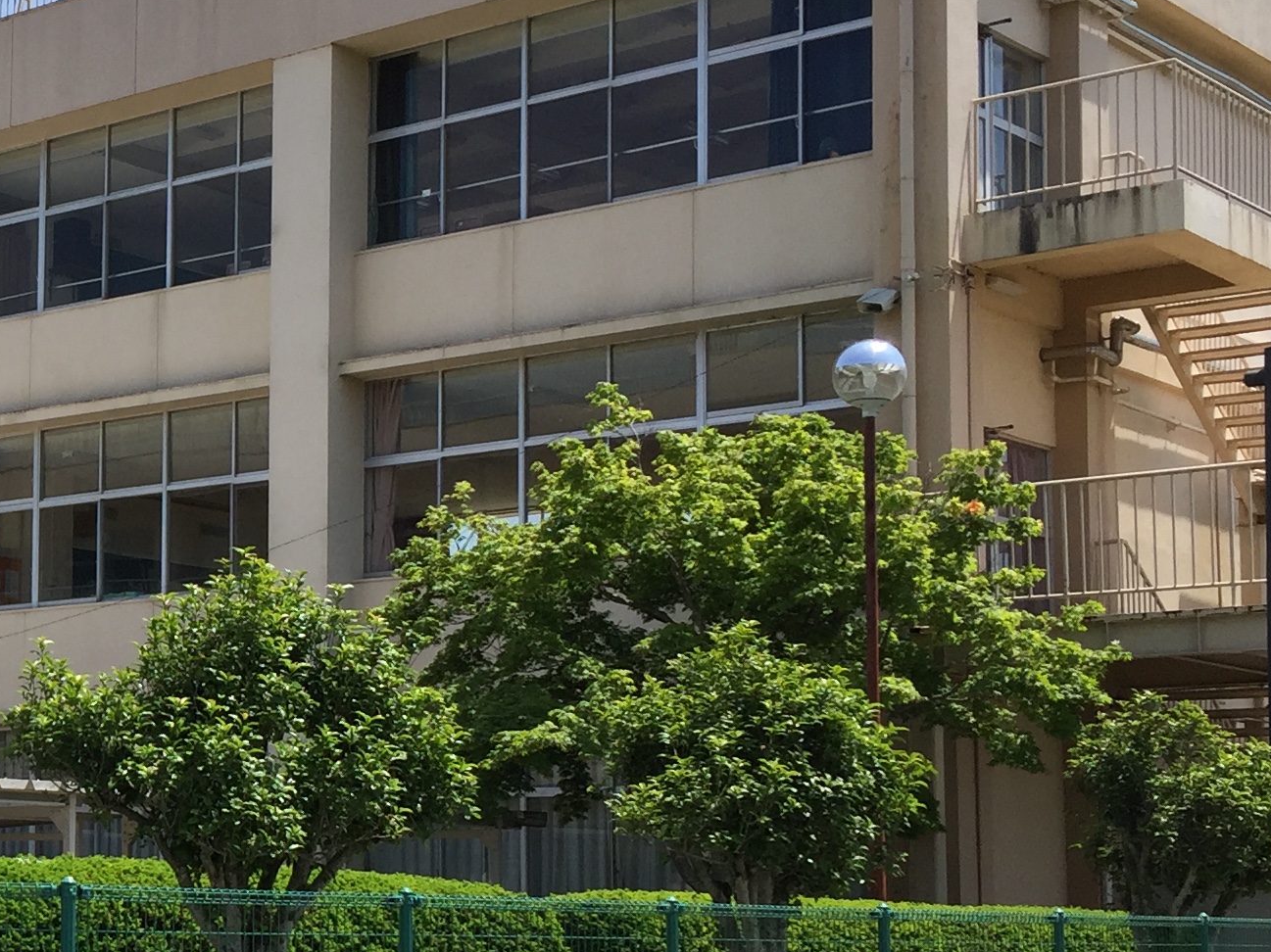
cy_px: 629
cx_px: -195
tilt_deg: +2.9
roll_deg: -2.4
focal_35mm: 73
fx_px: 2680
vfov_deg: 20.1
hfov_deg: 24.5
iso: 32
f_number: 2.2
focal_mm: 4.15
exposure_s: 1/1721
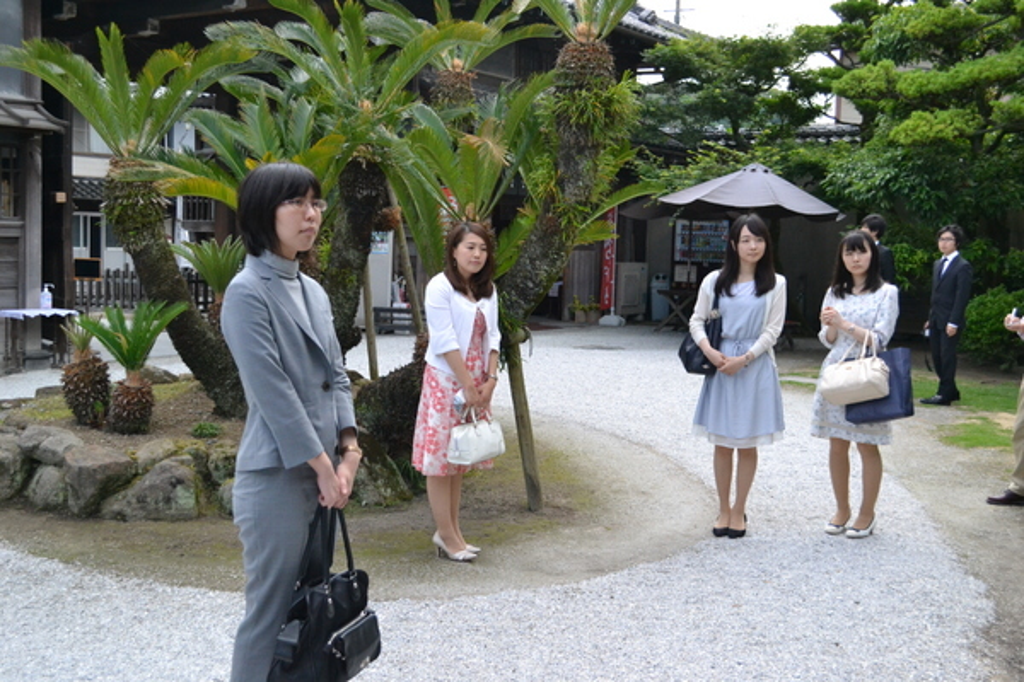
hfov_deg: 46.4
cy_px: 341
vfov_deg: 31.9
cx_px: 512
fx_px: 1195
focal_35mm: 42
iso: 1600
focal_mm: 28
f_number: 5.6
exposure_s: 1/1250
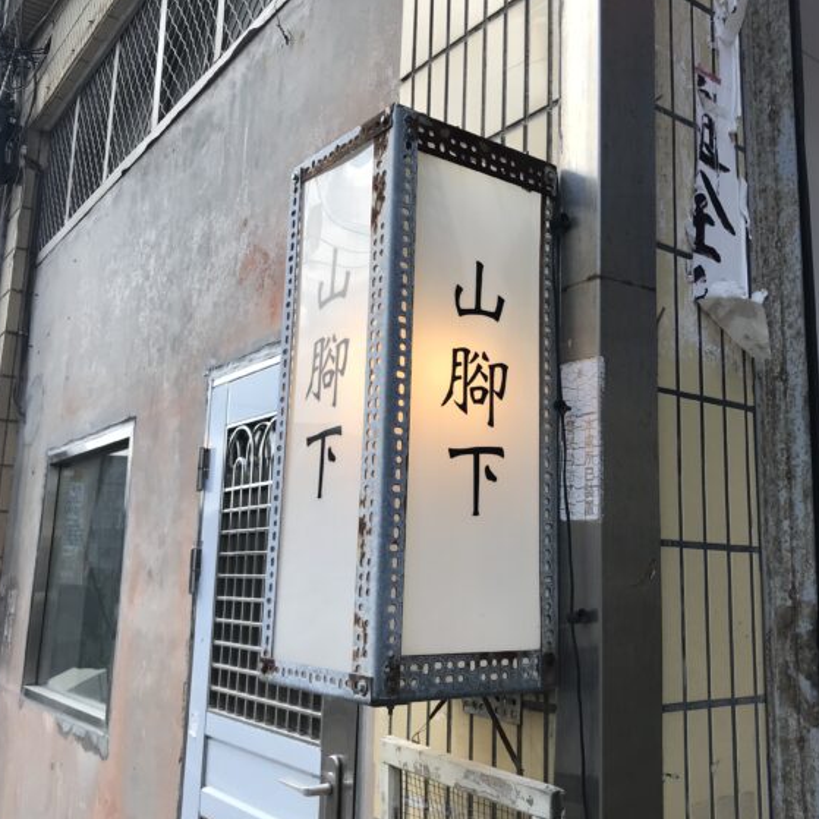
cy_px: 409
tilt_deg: +11.4
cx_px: 520
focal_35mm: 34
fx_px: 910
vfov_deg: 48.5
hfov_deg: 47.9
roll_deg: -1.4
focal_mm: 3.99
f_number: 1.8
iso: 20
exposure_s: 1/840
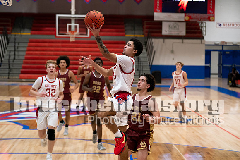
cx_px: 120
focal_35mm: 77
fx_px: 512
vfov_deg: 17.8
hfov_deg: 26.4
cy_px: 80
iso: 4000
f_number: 2.8
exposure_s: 1/1000
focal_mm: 70
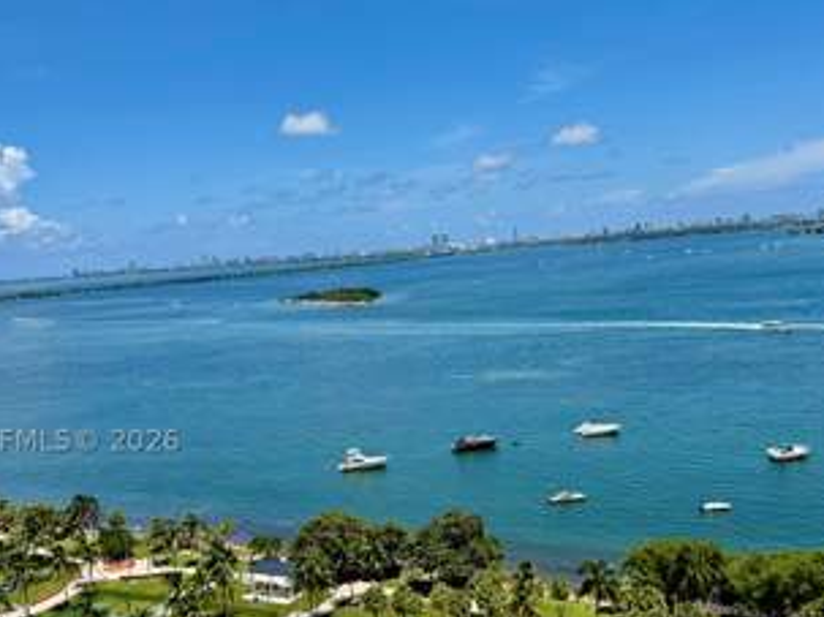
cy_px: 440
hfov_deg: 49.0
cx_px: 430
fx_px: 904
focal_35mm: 38
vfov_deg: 37.0
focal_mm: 6.76
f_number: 1.78
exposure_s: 1/5714
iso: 80
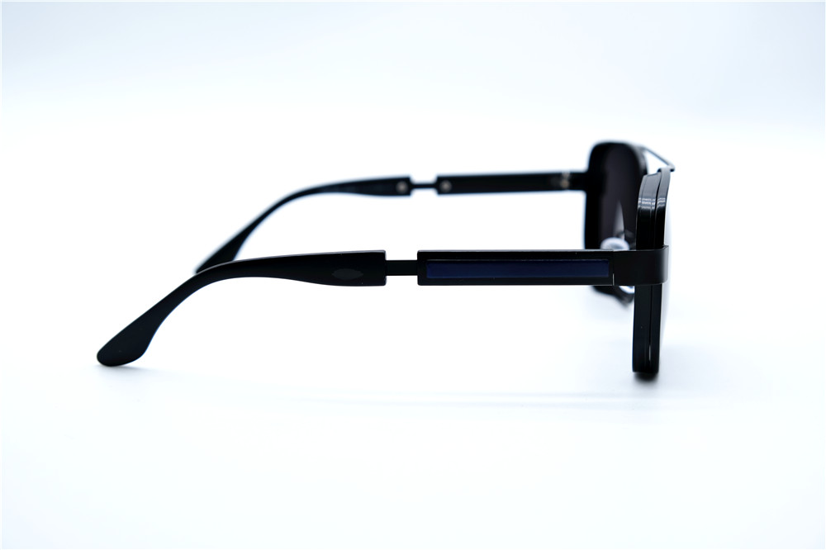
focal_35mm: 54
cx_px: 413
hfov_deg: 36.9
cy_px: 275
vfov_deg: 25.0
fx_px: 1239
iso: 160
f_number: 5.6
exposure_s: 1/125
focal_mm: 35.8
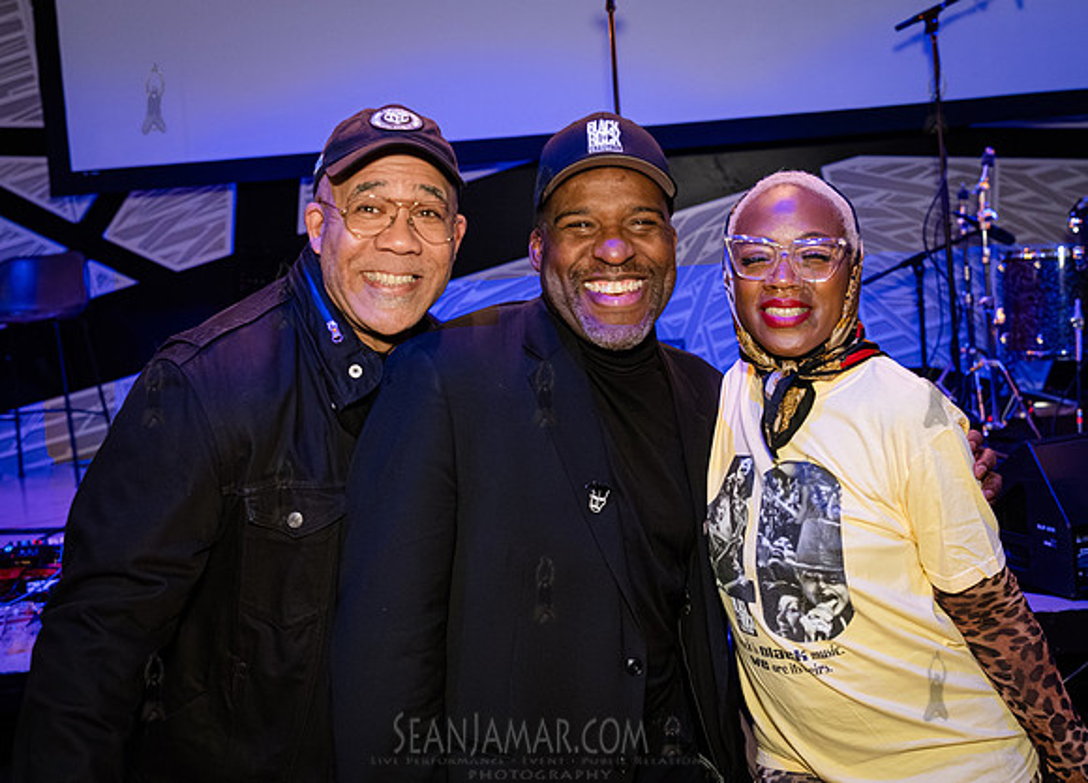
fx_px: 1302
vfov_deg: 33.4
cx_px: 593
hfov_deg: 45.3
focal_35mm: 42
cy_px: 336
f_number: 3.5
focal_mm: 35
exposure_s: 1/400
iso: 10000
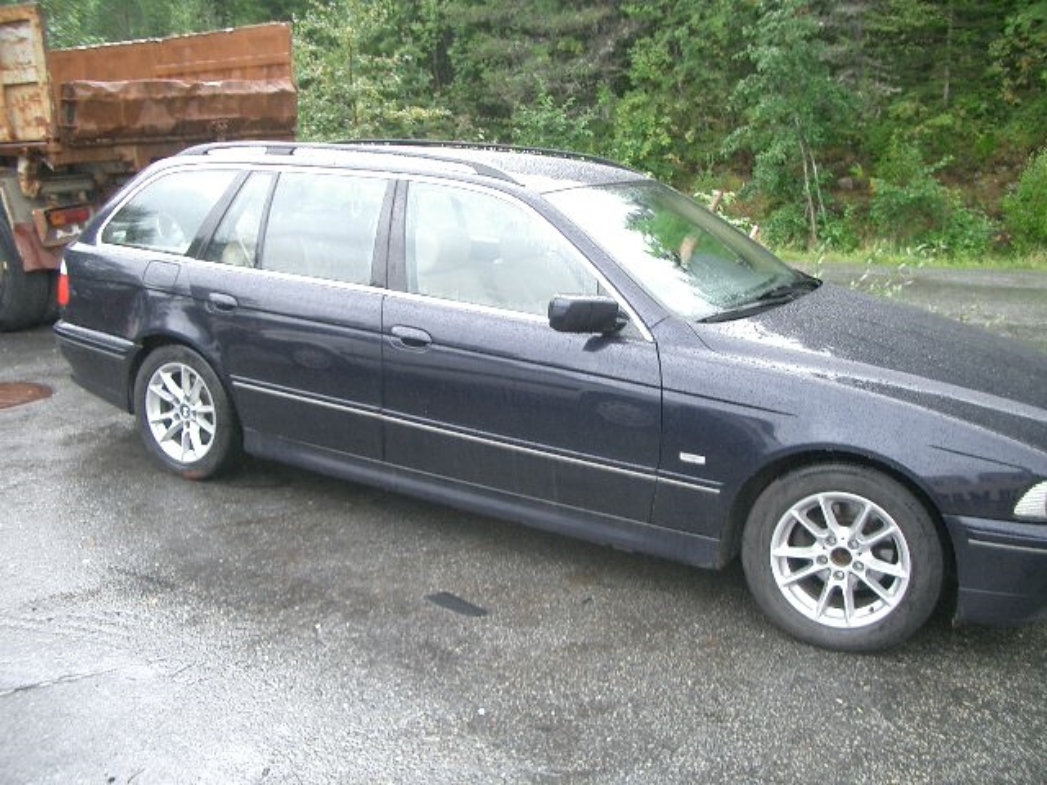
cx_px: 524
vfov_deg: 40.7
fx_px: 1059
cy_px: 392
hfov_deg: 52.6
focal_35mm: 35
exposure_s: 1/40
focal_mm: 5.8
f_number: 2.6
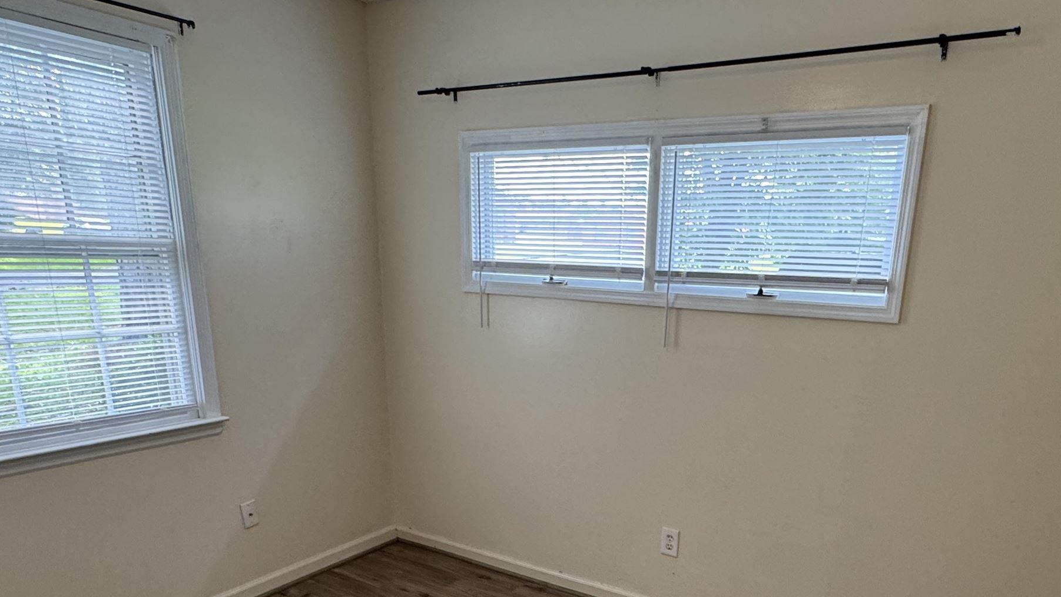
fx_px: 732
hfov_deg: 71.4
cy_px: 466
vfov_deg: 42.6
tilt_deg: -16.5
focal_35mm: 26
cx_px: 621
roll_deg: -2.6
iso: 250
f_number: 2.2
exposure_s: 1/120
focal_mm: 2.22
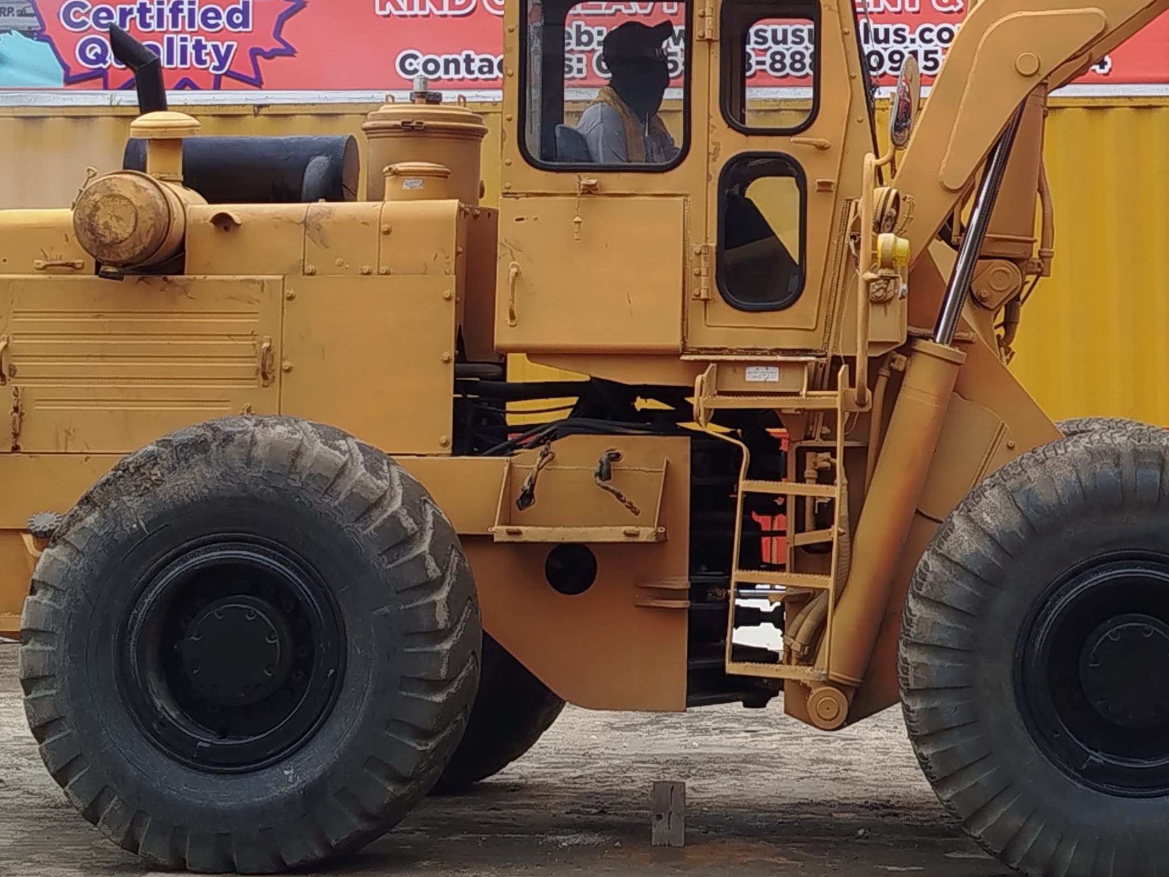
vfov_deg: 15.6
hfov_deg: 20.8
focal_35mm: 94
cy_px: 101
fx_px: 3174
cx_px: 780
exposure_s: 1/269
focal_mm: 5.31
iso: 50
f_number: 1.7
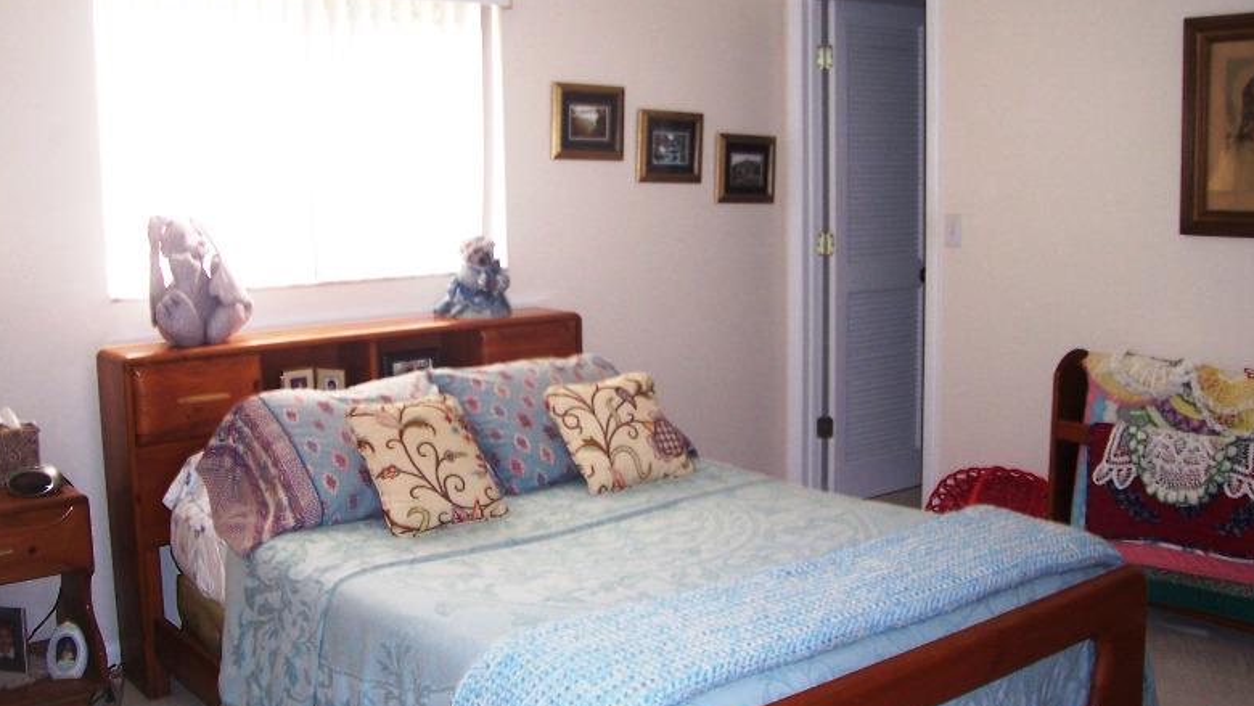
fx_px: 1264
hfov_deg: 52.8
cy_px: 338
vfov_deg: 31.2
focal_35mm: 38
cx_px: 627
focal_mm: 5.6
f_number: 2.7
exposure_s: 1/60
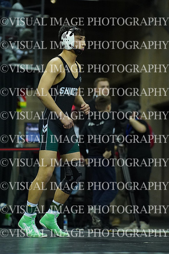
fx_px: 1586
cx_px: 84
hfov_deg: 6.1
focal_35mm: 225
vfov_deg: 9.2
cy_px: 127
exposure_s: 1/1250
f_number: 2.8
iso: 6400
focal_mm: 150
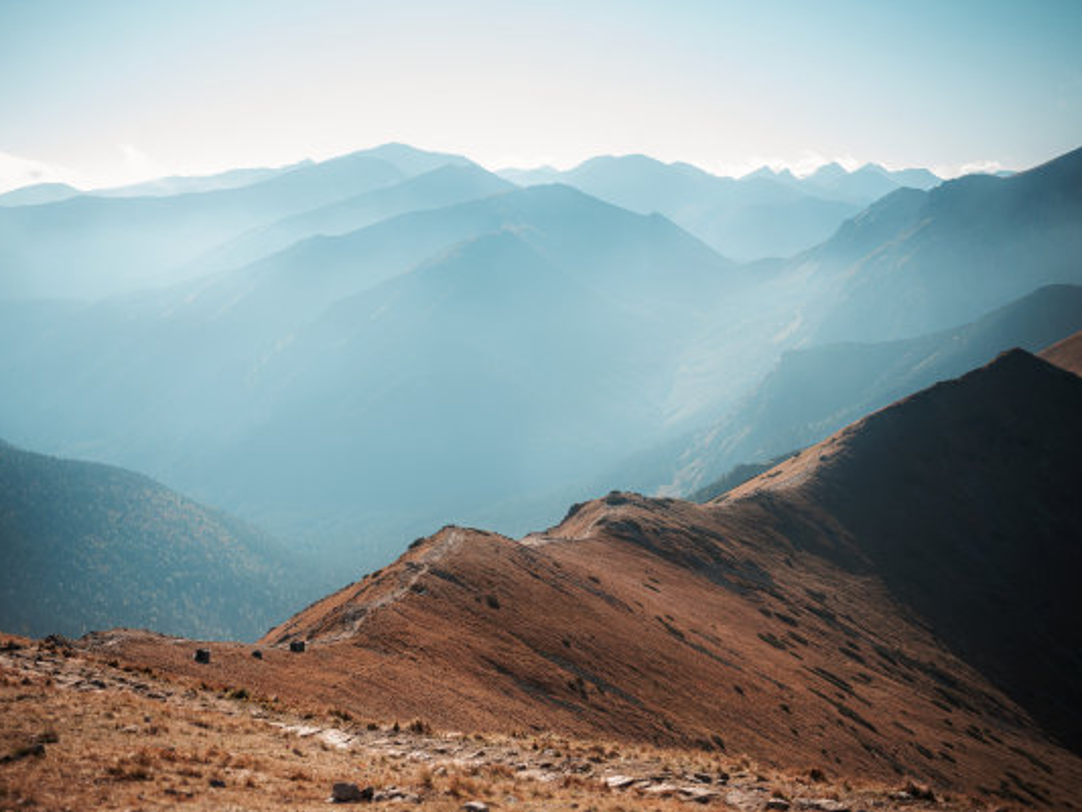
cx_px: 485
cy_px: 413
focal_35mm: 53
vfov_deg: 27.5
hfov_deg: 36.1
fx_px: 1657
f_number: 2.8
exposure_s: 1/2000
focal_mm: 48
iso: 200
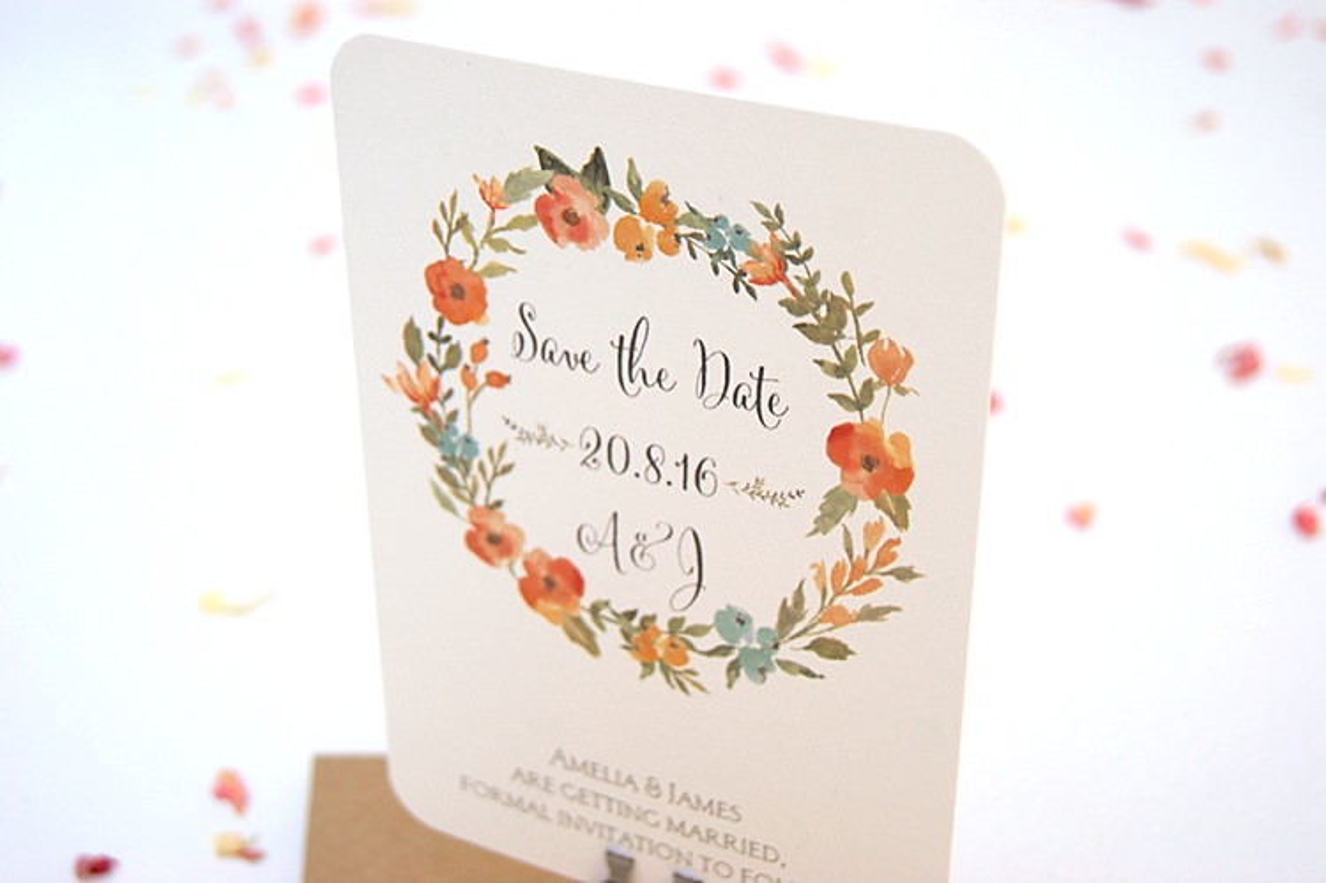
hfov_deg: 37.9
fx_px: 1932
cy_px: 442
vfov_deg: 25.7
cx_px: 663
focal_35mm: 52
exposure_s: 1/60
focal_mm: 35
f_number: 5.6
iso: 100
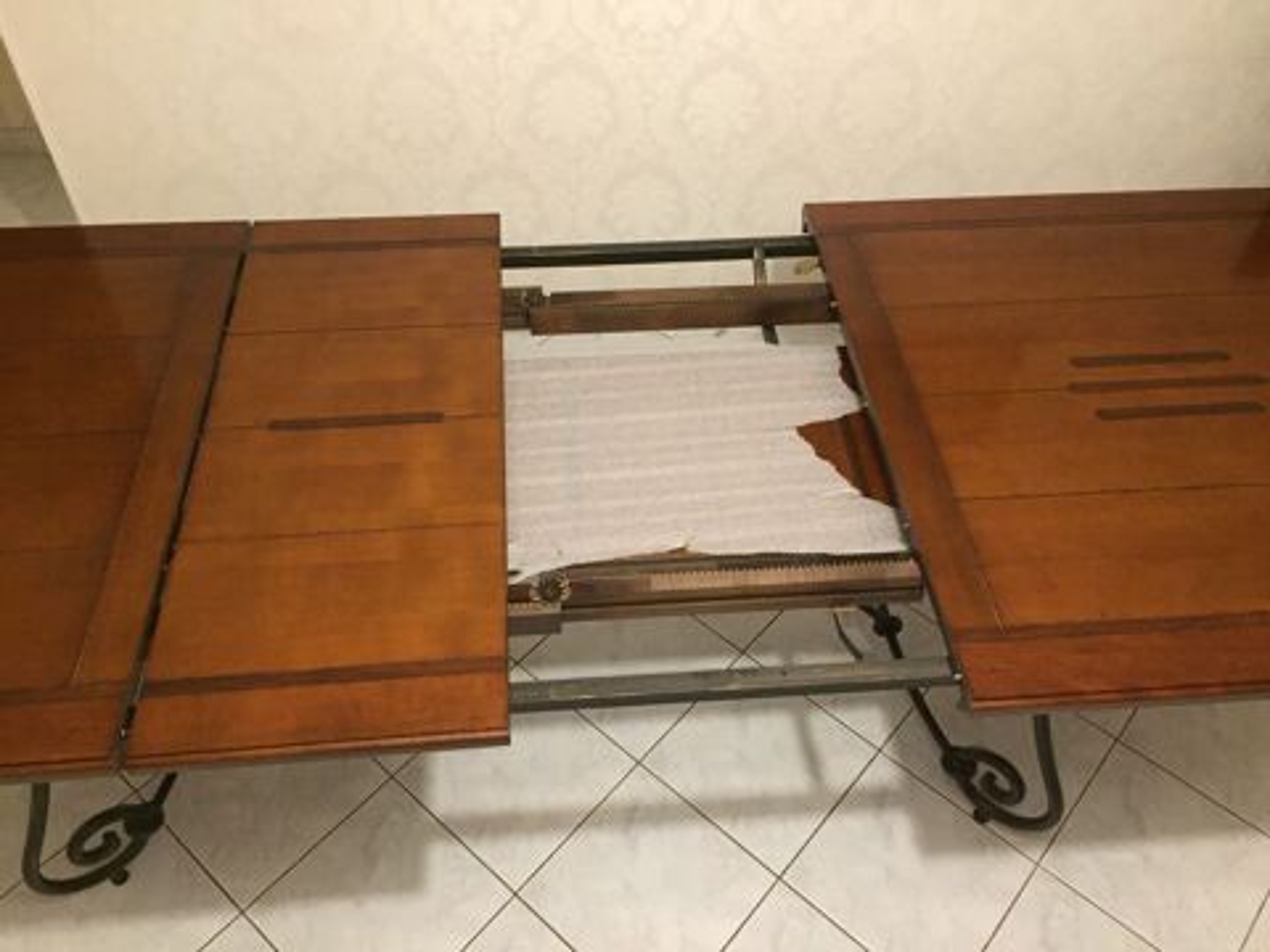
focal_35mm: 29
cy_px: 476
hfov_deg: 61.7
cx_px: 635
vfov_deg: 48.2
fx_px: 1064
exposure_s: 1/17
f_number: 2.2
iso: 400
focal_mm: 4.15
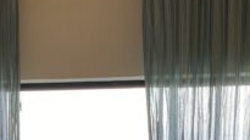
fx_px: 702
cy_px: 218
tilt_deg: -1.8
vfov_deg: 10.9
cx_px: 30
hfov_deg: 19.8
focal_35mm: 106
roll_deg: +1.1
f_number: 1.8
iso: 80
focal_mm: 4.25
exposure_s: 1/100
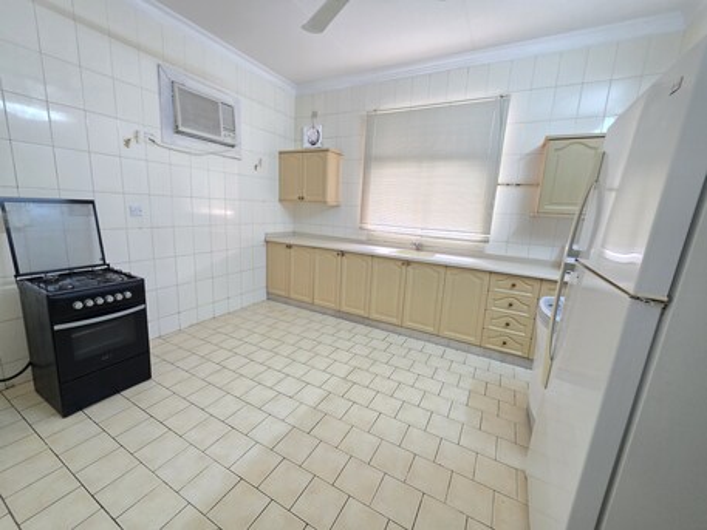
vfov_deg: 89.9
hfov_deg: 106.2
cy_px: 265
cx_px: 354
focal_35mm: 13
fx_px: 266
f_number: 1.9
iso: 400
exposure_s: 1/50
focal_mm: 2.2
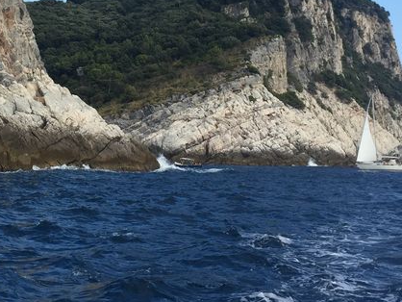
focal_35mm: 71
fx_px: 825
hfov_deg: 26.9
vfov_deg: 19.9
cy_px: -19
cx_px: 80
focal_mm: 4.15
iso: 32
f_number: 2.2
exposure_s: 1/1276
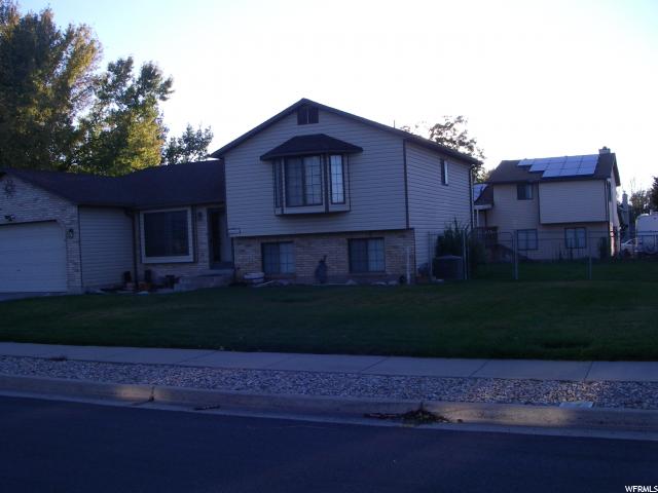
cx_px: 329
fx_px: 722
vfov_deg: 37.7
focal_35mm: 38
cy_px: 246
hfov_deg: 49.0
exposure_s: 1/160
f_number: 6.6
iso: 100
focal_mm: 6.3
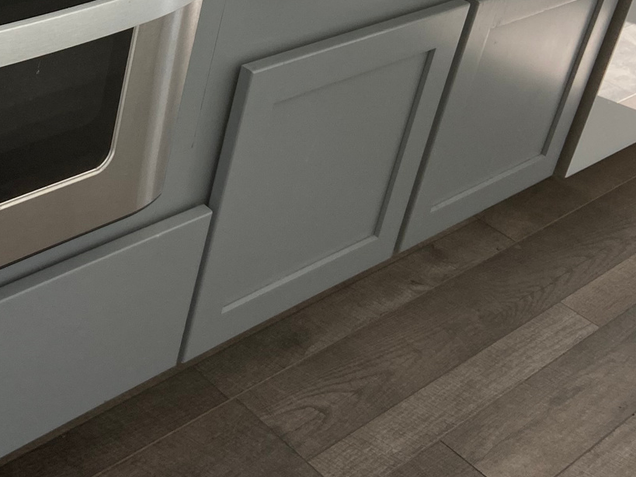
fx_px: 1194
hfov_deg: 28.2
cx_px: 14
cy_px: -89
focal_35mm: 65
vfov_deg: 21.1
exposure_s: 1/120
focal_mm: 4.25
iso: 80
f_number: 1.8
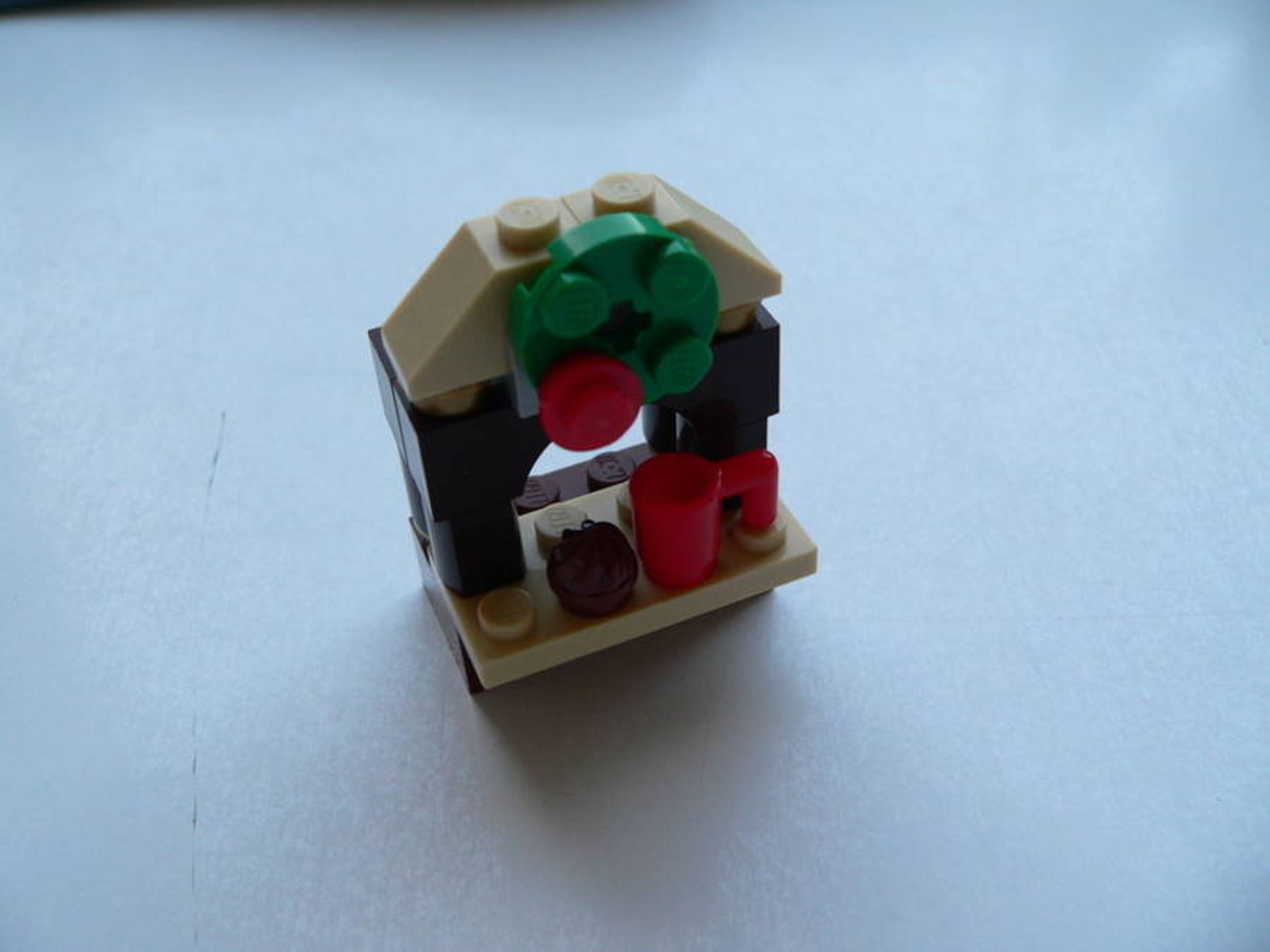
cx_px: 635
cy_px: 476
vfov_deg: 39.7
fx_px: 1321
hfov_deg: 51.4
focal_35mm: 36
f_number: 2.8
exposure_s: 1/60
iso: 150
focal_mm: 6
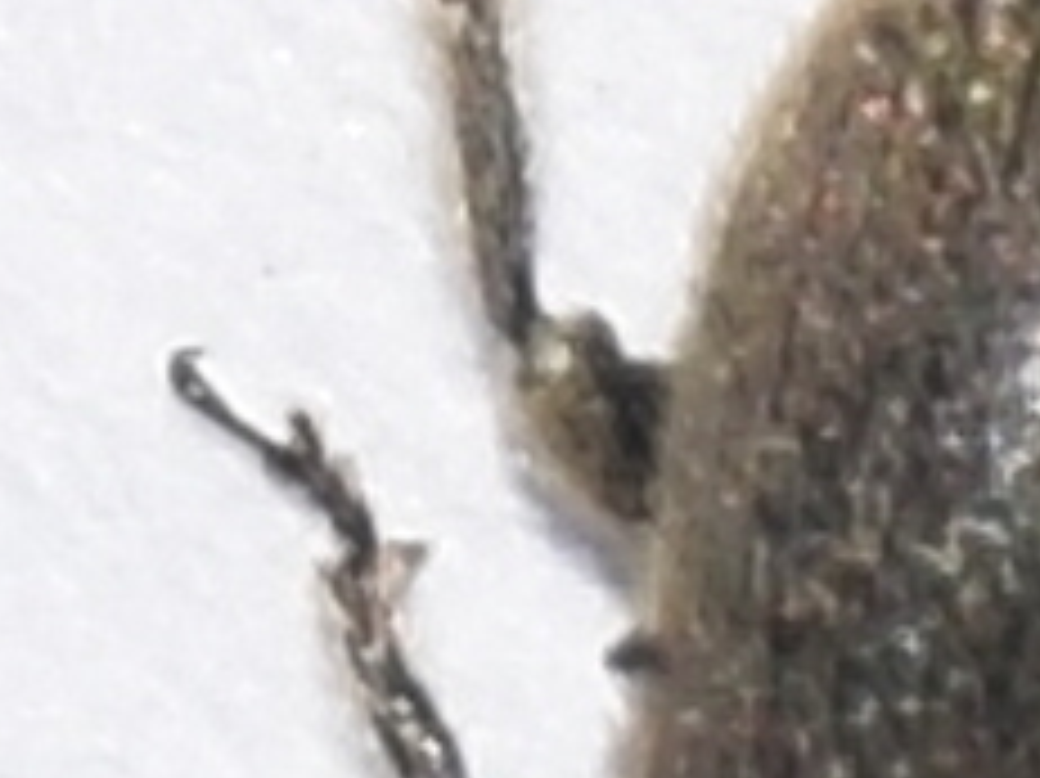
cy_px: 661
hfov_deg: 2.4
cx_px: 977
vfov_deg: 1.8
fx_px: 25314
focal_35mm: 843
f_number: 11
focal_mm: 140
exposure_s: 1/160
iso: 100
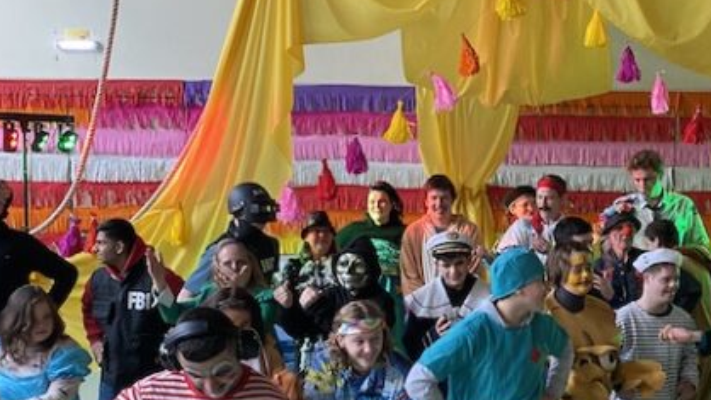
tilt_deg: -12.8
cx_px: 505
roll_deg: +0.7
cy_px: 254
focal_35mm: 52
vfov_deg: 23.0
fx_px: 980
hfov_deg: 39.1
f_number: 1.8
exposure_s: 1/40
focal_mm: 4.25
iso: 250
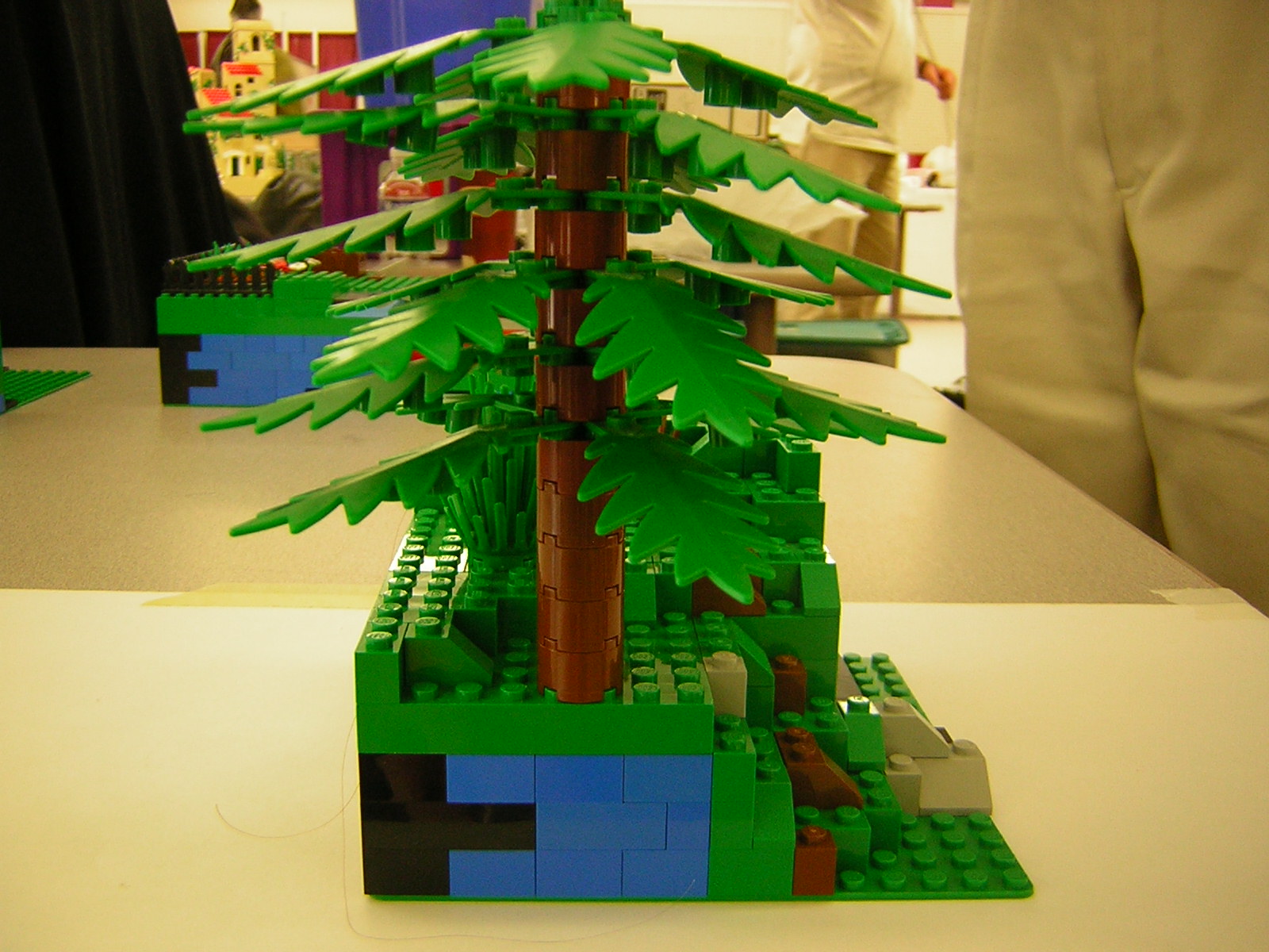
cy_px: 476
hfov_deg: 51.4
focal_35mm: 36
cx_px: 634
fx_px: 1320
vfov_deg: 39.7
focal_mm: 4.7
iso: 72
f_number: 2.6
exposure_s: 1/5.8
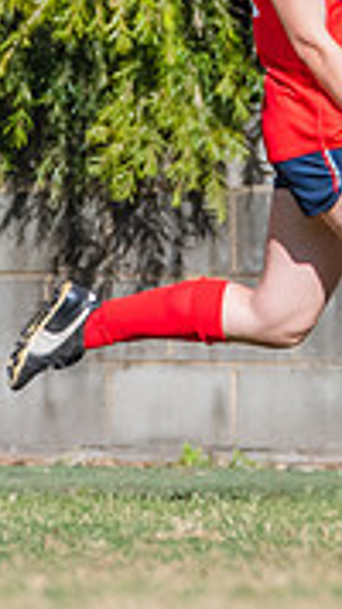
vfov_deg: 0.7
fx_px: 53188
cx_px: 378
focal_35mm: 3296
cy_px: -97
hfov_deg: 0.4
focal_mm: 600
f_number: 8
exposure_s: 1/1600
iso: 800
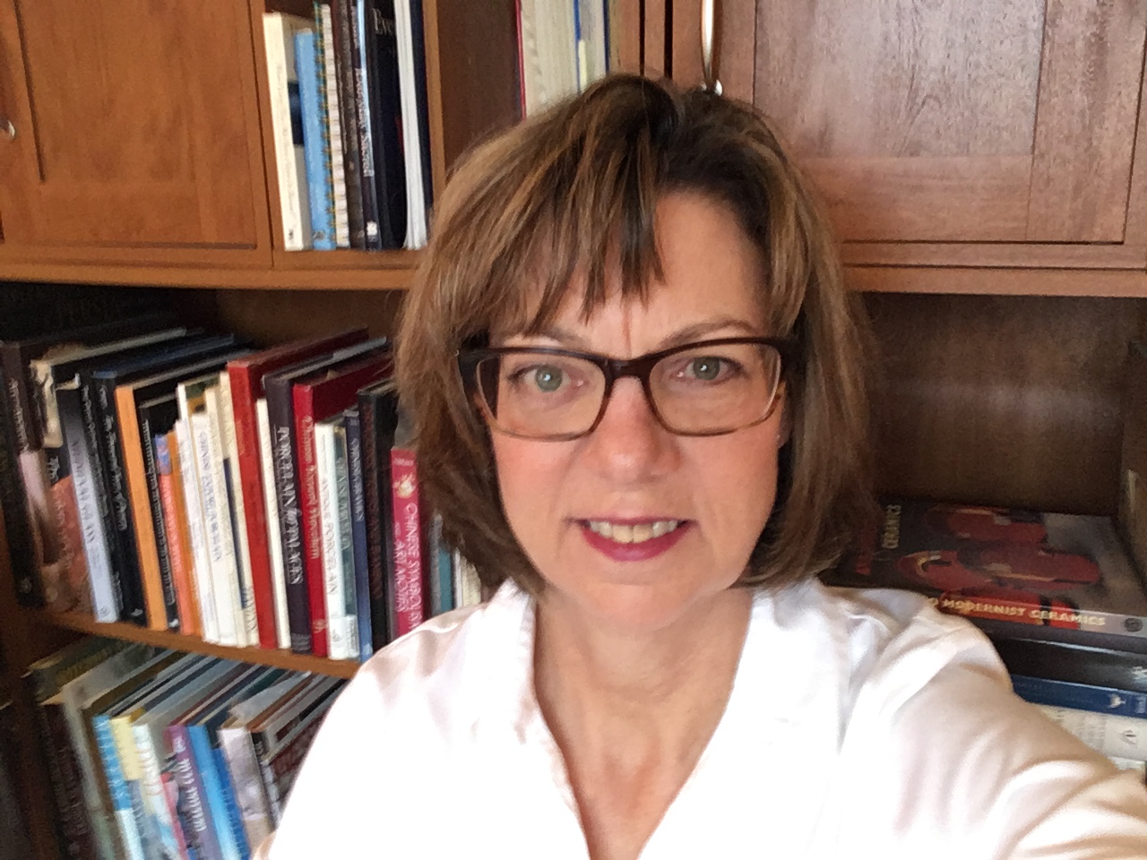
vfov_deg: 45.4
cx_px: 574
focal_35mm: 31
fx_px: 1027
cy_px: 430
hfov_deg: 58.4
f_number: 2.4
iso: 200
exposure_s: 1/30
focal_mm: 2.15
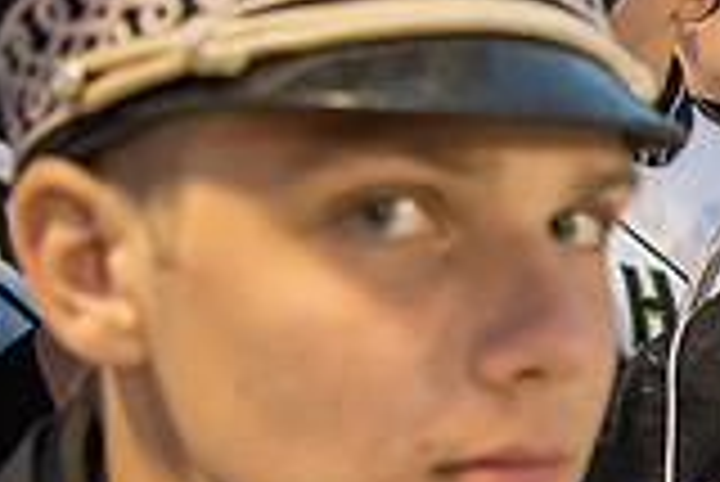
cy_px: 480
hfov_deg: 19.0
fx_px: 1742
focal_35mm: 87
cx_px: 1215
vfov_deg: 15.5
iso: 2000
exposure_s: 1/320
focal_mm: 24
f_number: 3.2
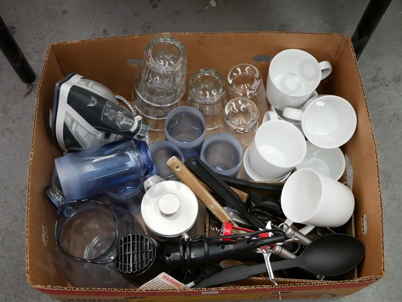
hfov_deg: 42.9
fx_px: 511
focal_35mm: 44
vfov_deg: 32.9
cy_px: 151
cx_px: 201
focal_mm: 22
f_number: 4.2
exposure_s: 1/60
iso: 1600
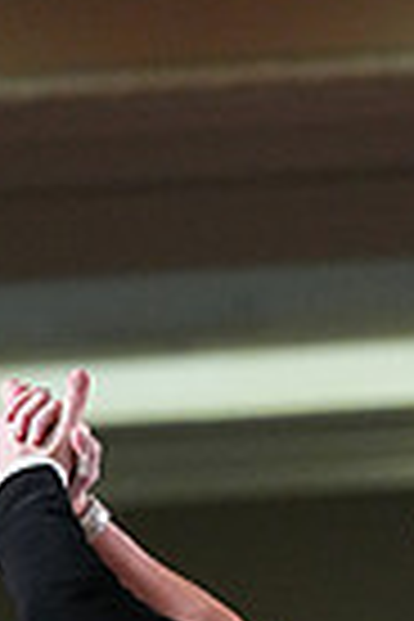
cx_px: 587
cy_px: 1274
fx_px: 14523
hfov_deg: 1.6
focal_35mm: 842
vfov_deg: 2.4
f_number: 4.5
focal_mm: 200
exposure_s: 1/400
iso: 6400
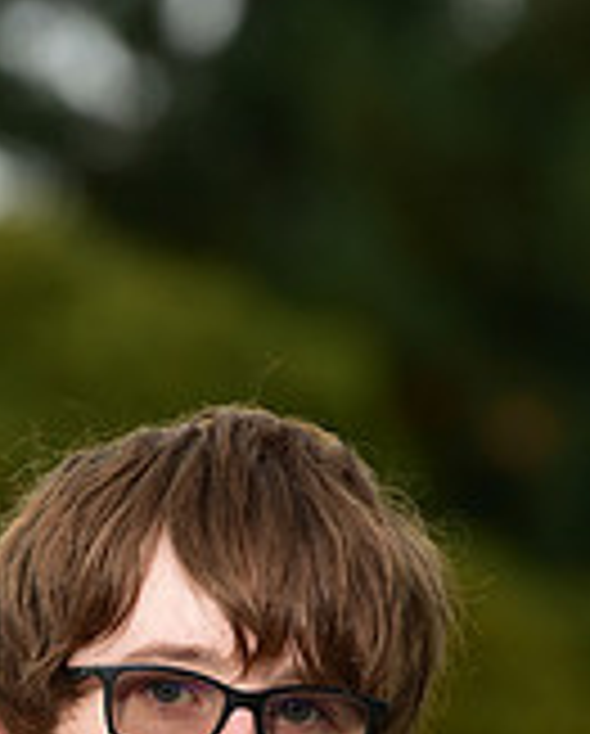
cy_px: 1184
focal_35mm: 667
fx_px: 14518
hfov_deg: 2.3
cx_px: 128
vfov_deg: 2.9
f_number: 5
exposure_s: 1/250
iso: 500
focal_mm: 200
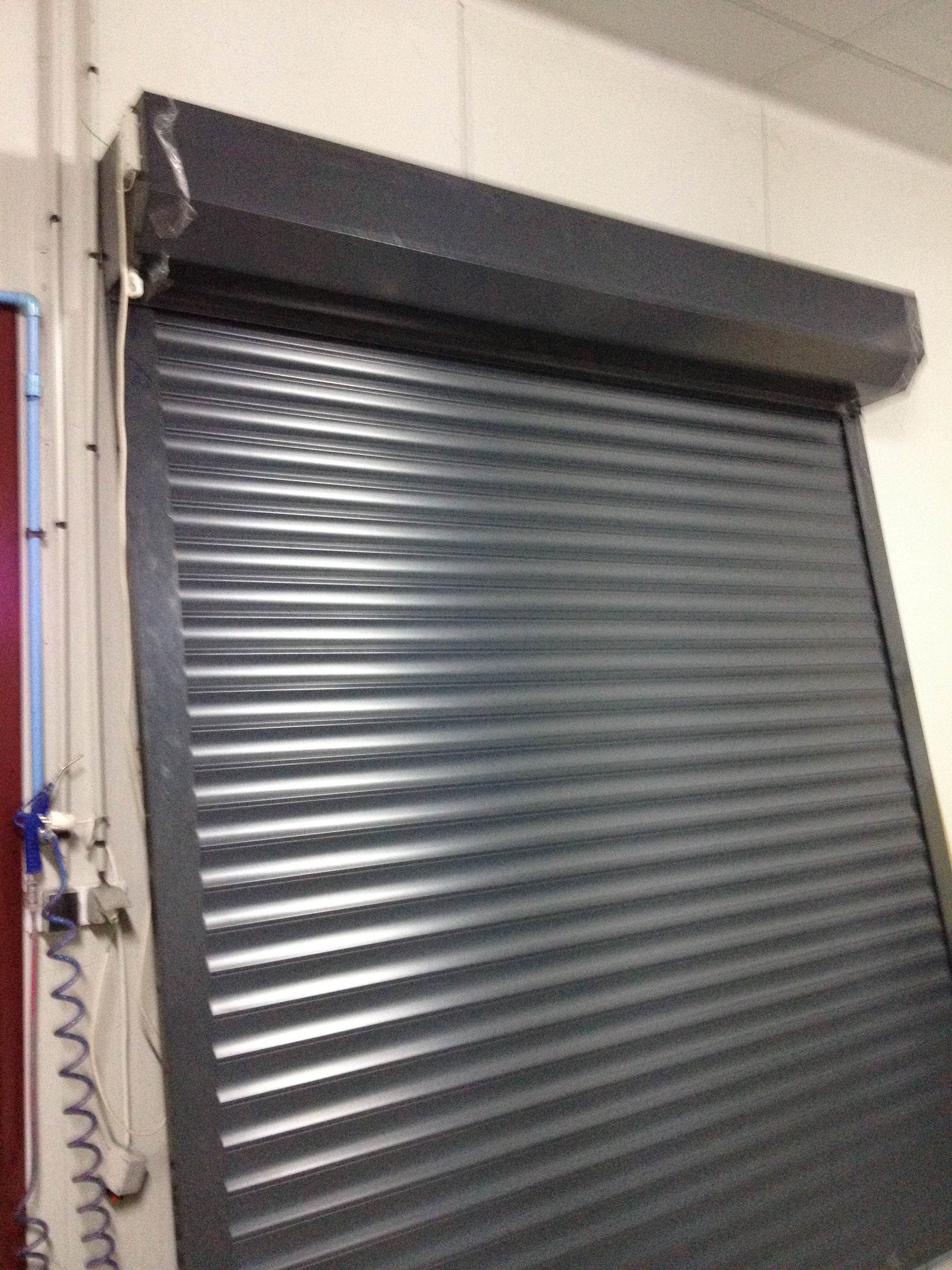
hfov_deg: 40.7
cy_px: 635
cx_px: 476
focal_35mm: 35
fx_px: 1283
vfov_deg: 52.6
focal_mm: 4.28
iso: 400
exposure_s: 1/15
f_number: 2.4
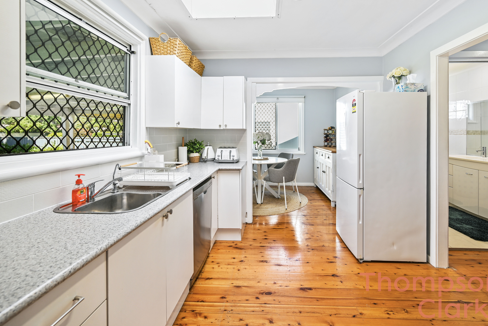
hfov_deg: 96.6
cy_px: 157
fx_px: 217
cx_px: 257
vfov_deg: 73.8
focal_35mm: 16
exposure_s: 1/10
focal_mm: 14
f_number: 4
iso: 100
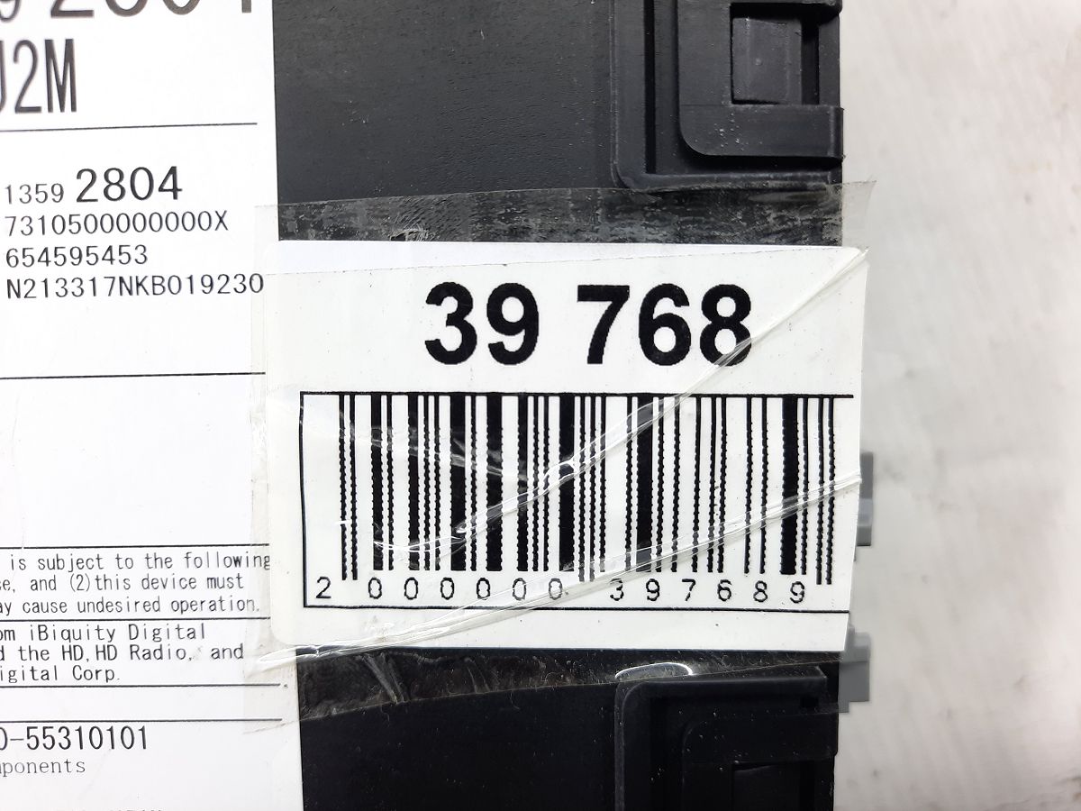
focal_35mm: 25
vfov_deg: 54.9
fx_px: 781
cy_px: 406
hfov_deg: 69.4
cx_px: 540
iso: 50
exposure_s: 1/50
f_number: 2
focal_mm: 4.6
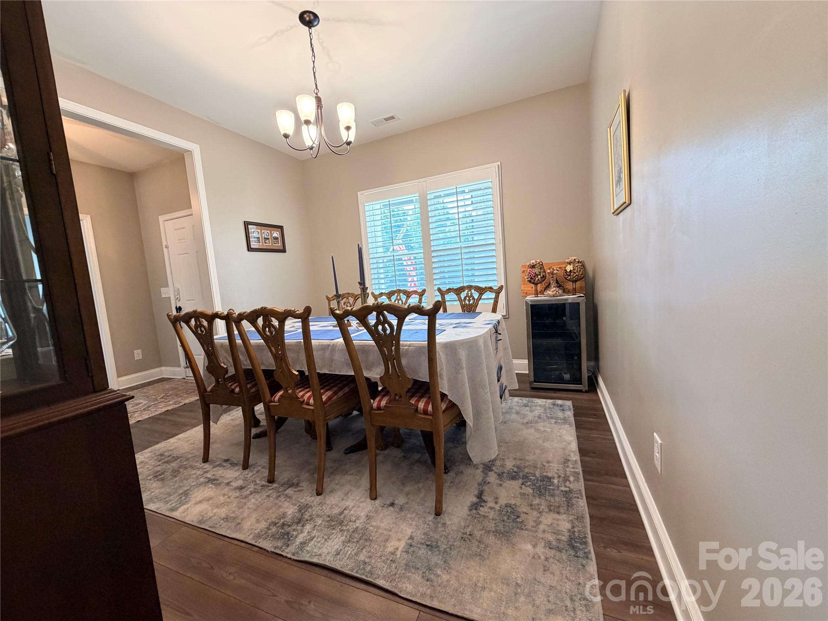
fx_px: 335
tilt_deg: -5.1
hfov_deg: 102.1
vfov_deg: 85.7
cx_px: 414
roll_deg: +5.3
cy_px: 310
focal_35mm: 14
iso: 250
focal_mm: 2.22
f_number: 2.2
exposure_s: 1/60
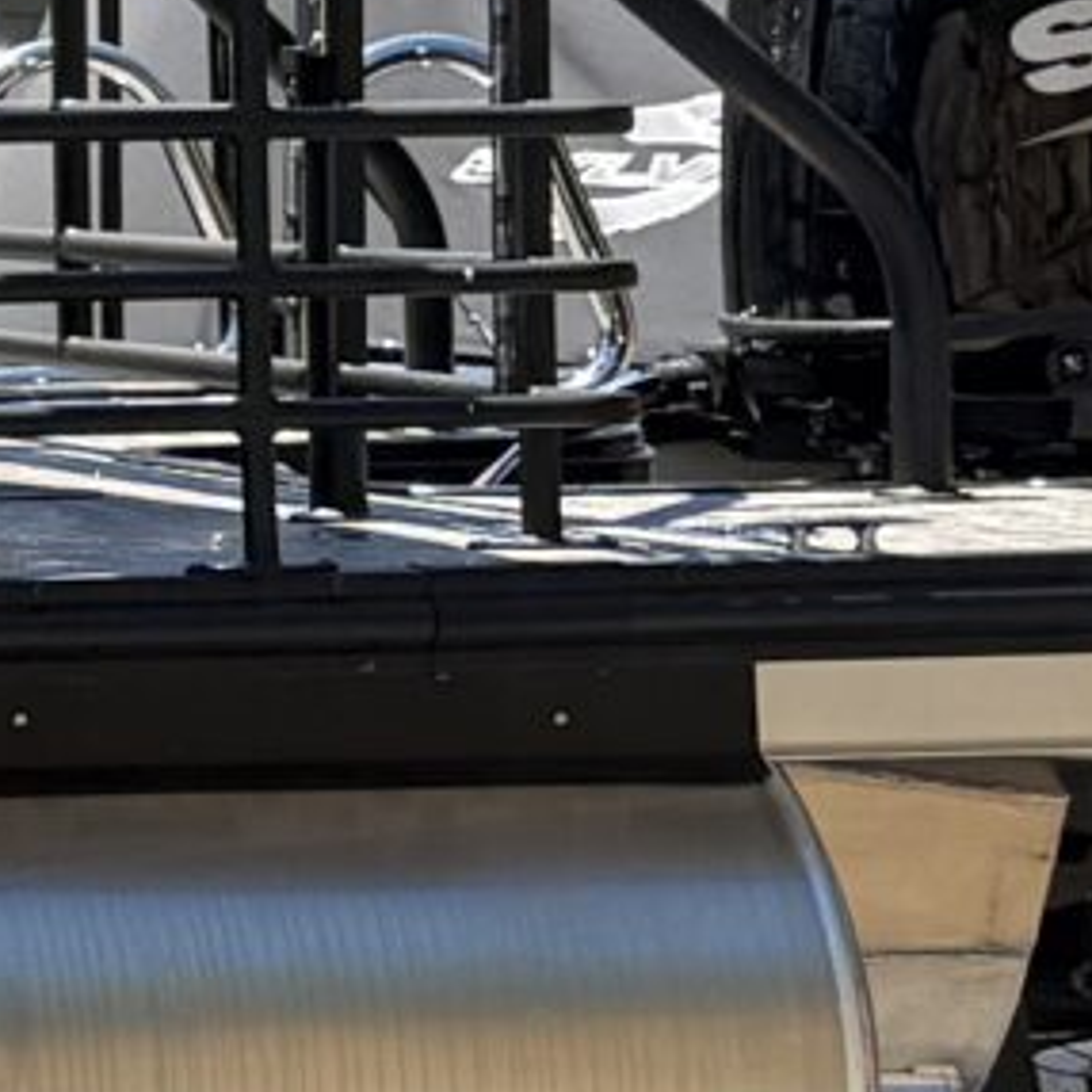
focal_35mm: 190
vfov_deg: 9.2
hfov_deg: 7.5
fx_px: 6781
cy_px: 122
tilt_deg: +0.4
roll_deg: +1.1
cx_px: -2650
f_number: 1.78
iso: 100
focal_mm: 6.76
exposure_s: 1/2525
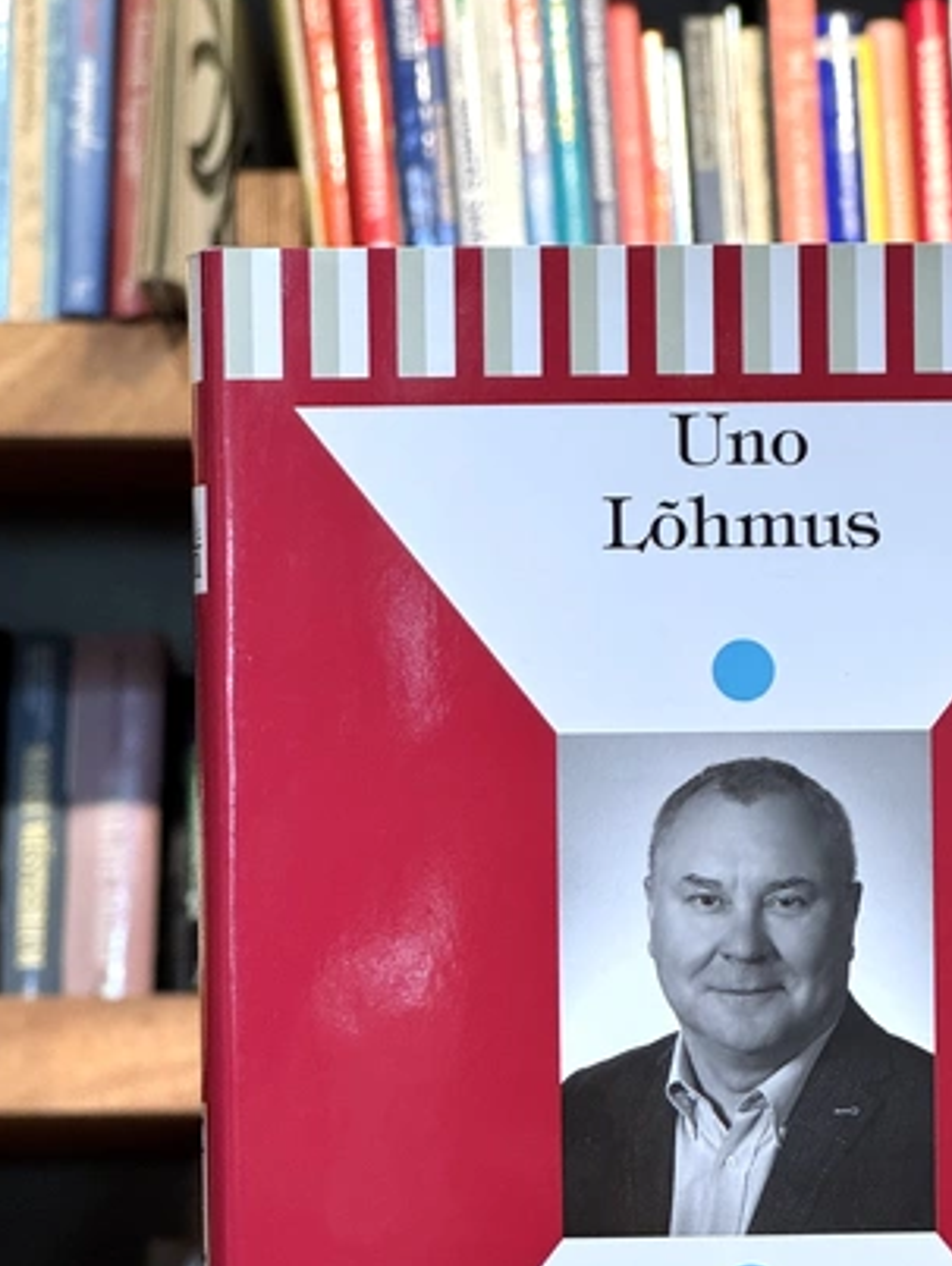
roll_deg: -0.2
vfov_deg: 15.1
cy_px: 972
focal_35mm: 130
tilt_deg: -2.1
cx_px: 712
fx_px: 4759
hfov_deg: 11.4
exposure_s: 1/74
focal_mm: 9
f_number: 2.8
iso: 250
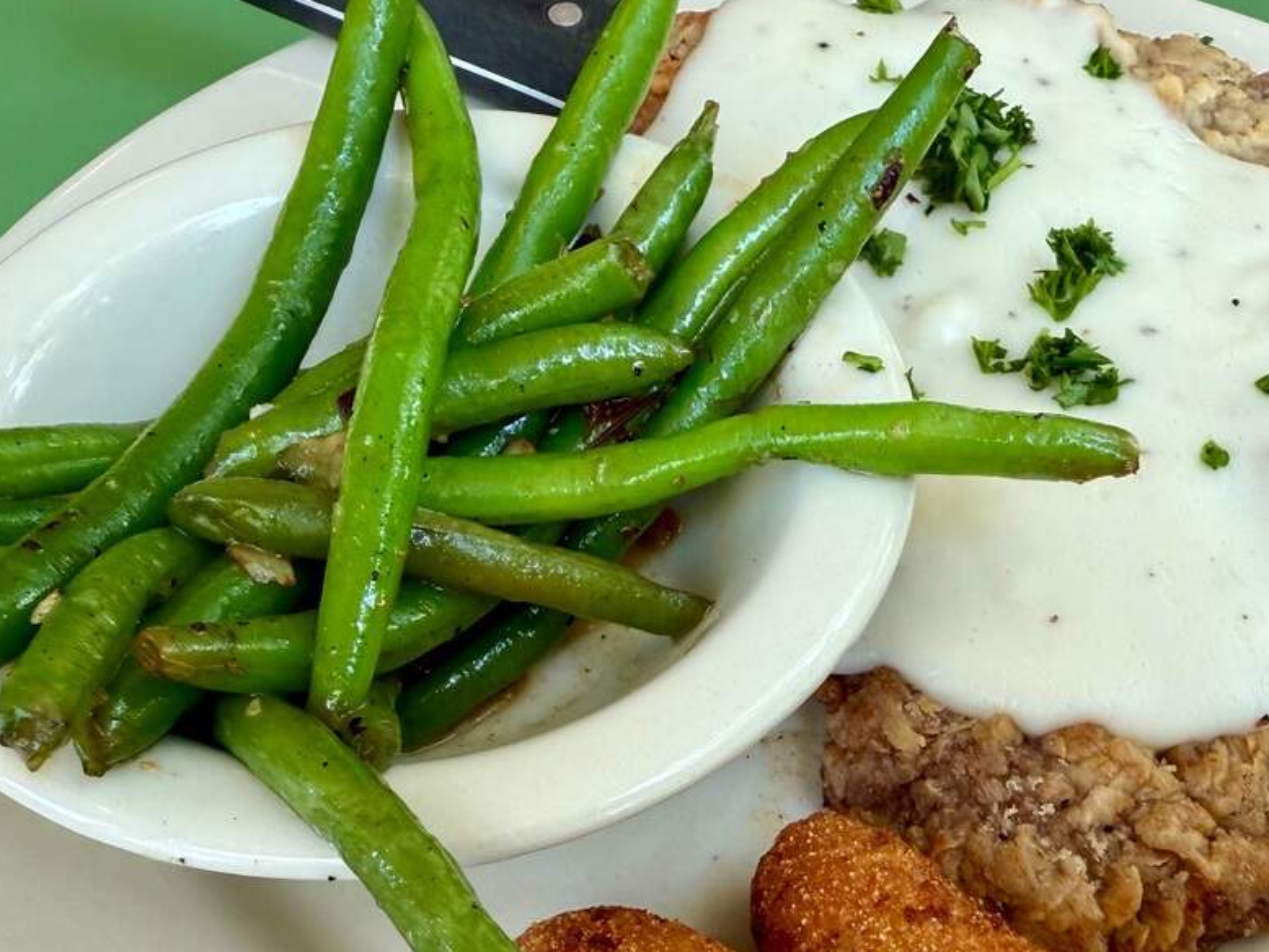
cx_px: 837
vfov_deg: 38.2
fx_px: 1357
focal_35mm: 37
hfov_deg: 49.3
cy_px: 644
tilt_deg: -54.4
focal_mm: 2.22
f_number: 2.2
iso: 64
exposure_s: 1/99
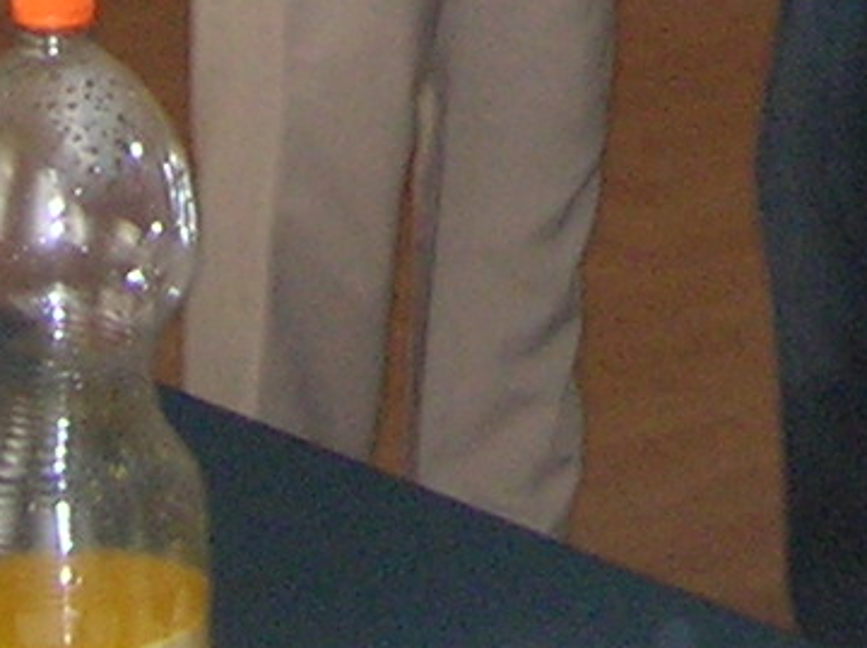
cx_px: 742
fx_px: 5403
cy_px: -1125
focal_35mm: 216
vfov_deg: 6.4
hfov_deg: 9.1
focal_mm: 5.7
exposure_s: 1/60.1
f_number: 2.9
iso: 111
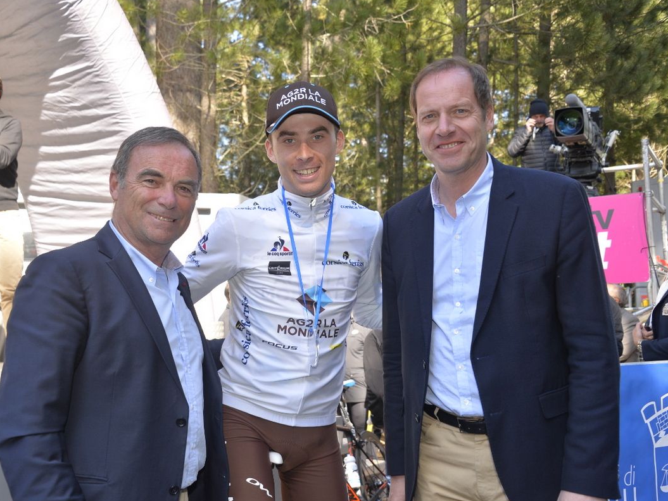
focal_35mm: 46
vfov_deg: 31.5
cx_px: 307
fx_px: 888
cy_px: 252
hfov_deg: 41.2
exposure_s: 1/160
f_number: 8
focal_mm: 42
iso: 400
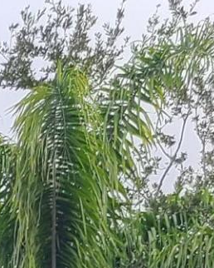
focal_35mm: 227
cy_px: 892
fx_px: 1795
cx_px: -634
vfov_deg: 7.2
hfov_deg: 5.8
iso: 40
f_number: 1.8
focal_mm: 5.4
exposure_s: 1/528
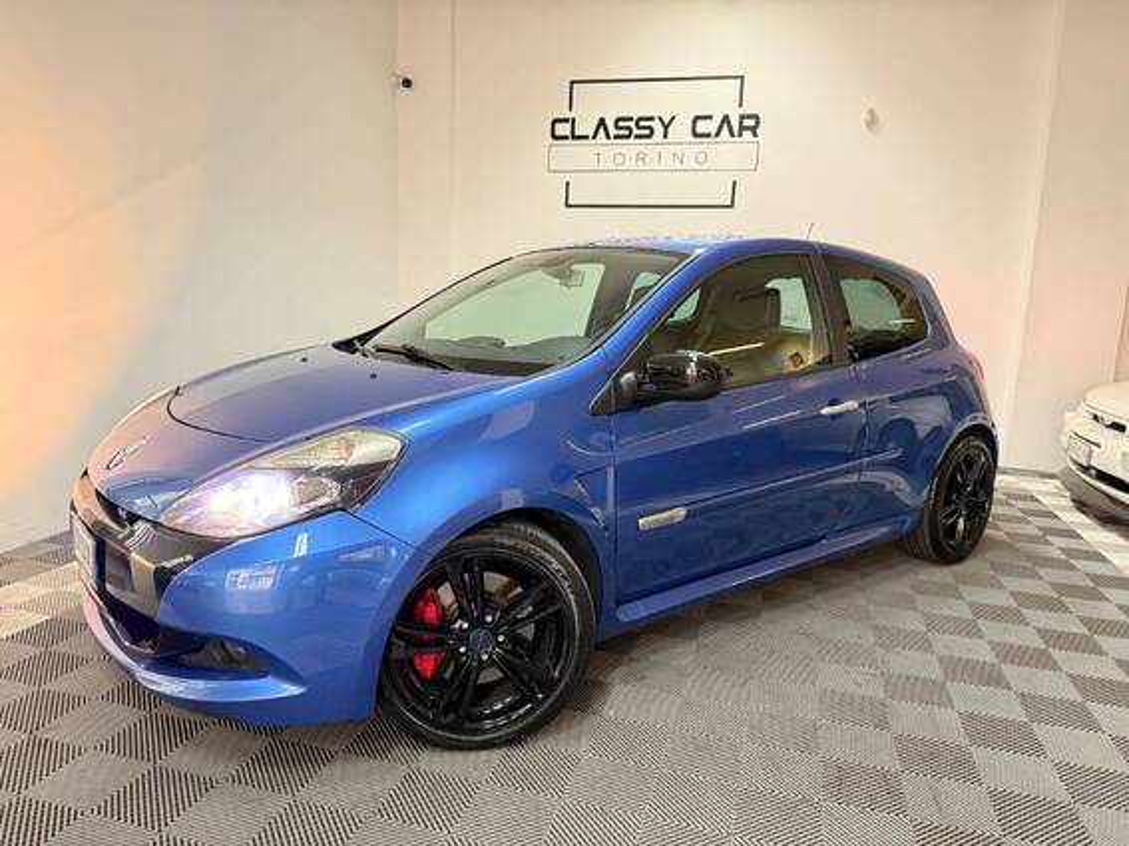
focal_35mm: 24
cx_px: 564
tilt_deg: -9.4
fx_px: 783
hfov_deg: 71.6
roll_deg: -2.1
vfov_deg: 56.8
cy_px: 423
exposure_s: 1/33
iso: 800
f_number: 1.78
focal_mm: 6.76
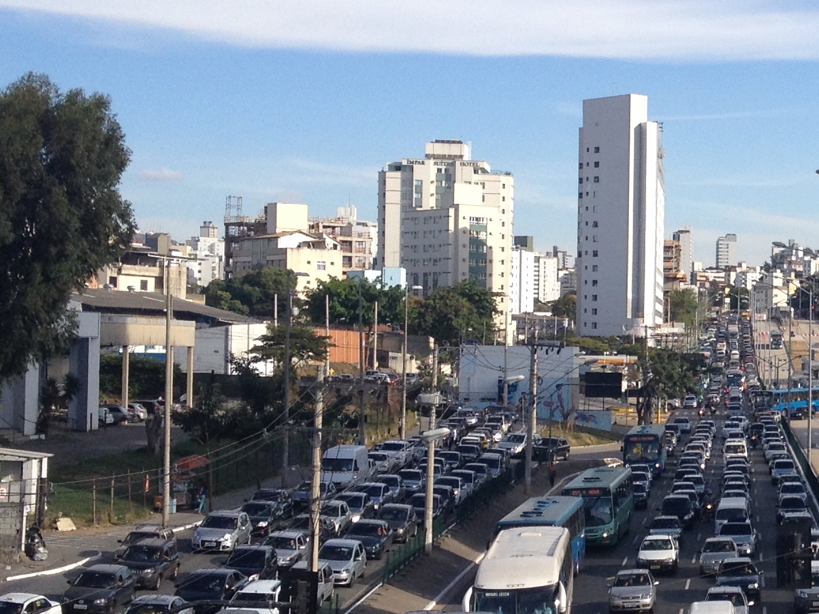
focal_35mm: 95
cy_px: 363
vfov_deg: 15.5
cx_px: 1004
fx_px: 2247
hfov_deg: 19.4
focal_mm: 4.28
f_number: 2.4
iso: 50
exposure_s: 1/1042
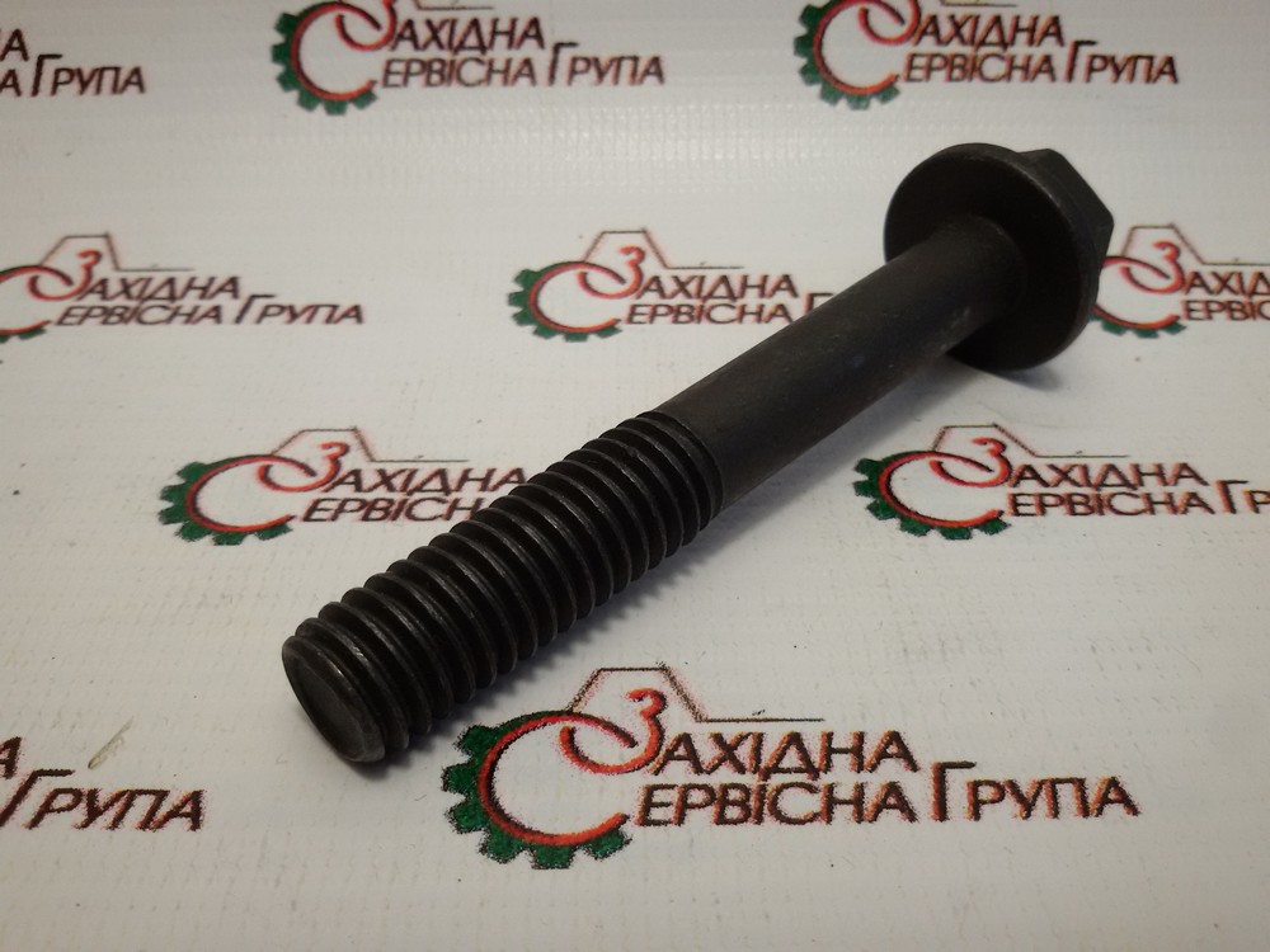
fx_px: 1137
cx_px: 635
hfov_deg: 58.4
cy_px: 476
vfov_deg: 45.4
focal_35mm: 31
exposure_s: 1/120
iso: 64
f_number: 2.4
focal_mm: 2.93
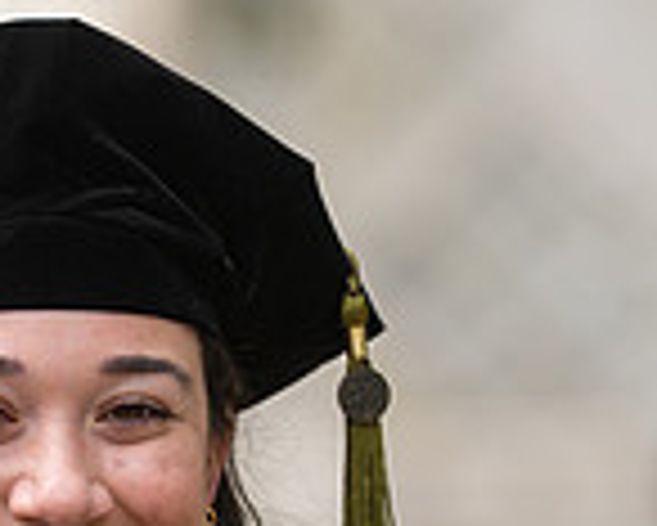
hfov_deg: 3.3
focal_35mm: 578
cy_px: 683
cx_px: 74
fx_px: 11247
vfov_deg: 2.7
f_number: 4.5
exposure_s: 1/500
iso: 125
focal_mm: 200
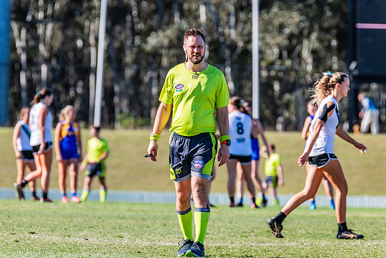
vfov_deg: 3.0
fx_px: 4888
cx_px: 183
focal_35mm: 456
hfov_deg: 4.5
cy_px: 128
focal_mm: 420
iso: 640
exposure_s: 1/1250
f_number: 8
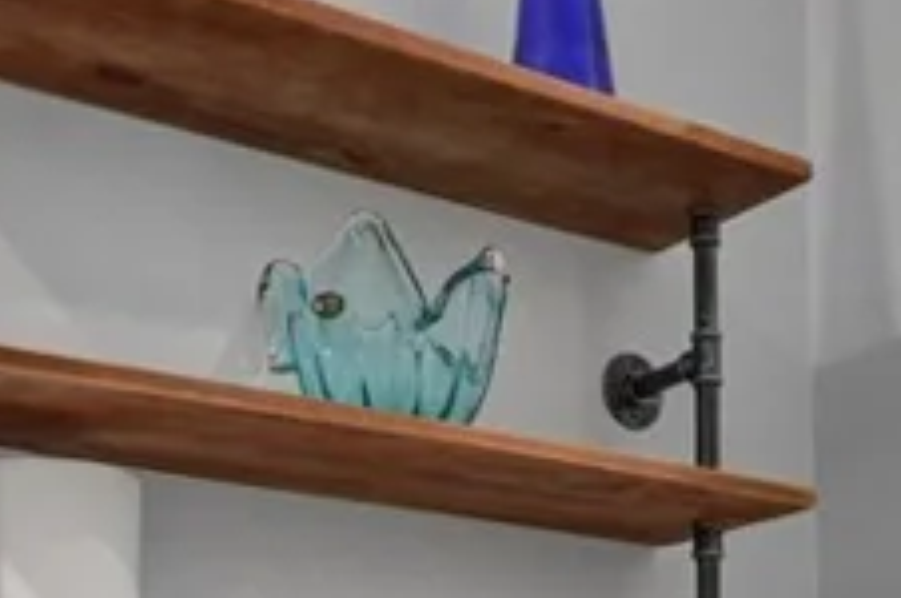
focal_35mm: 68
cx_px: 458
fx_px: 1699
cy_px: 969
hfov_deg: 29.7
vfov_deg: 17.4
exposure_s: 1/20
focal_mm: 10
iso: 400
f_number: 8
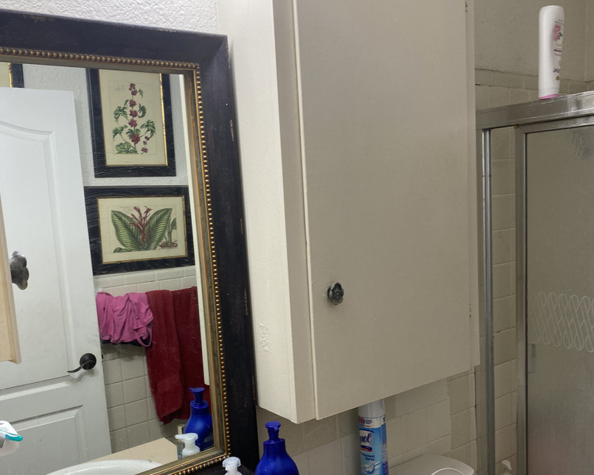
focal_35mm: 34
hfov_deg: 52.8
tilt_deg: -7.5
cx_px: 296
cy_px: 281
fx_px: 598
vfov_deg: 43.2
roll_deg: +2.8
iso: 64
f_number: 1.8
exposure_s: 1/60
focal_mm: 4.25
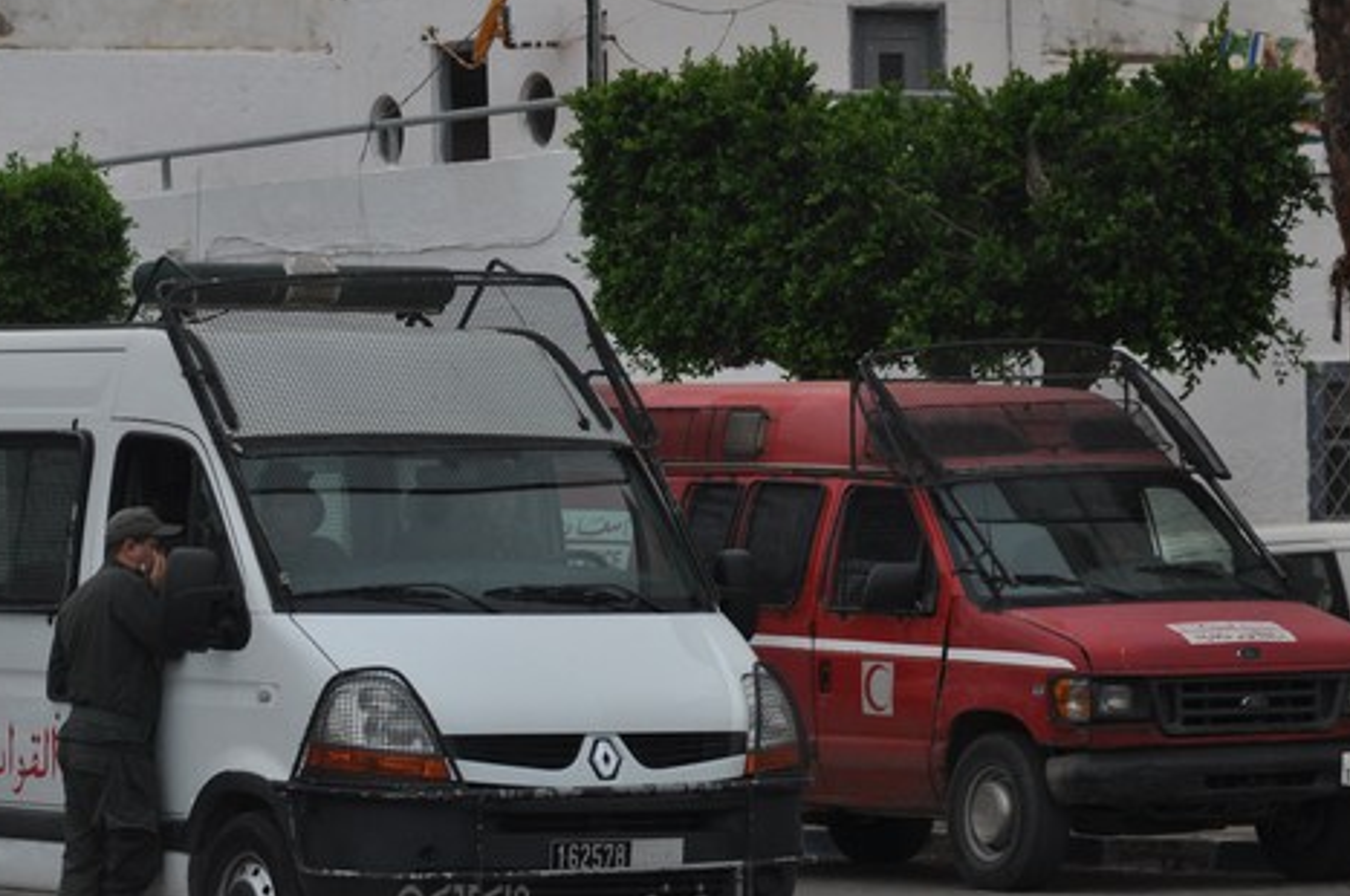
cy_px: 499
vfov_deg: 5.5
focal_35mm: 251
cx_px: 561
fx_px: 9399
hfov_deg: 8.2
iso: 220
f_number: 5.6
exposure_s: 1/500
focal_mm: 122
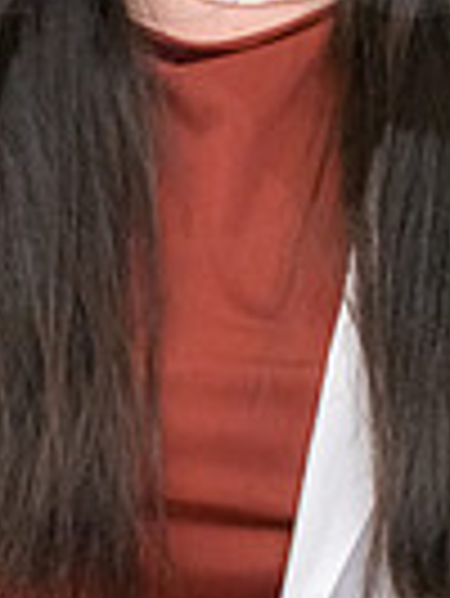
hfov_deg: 2.6
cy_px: -81
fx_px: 9864
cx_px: 158
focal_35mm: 570
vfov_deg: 3.5
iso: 5000
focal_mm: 175
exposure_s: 1/80
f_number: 4
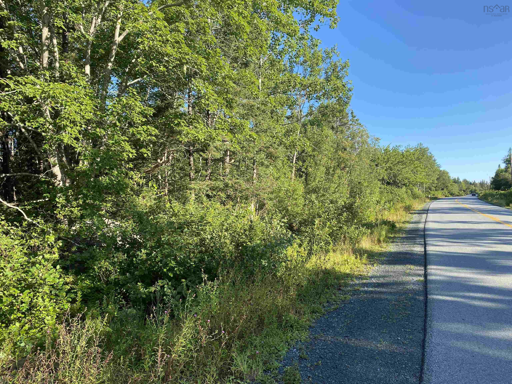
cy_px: 192
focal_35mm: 26
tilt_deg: +1.3
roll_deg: -0.1
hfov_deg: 67.3
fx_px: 385
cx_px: 256
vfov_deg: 53.1
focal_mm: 4.25
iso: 32
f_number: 1.8
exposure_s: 1/782
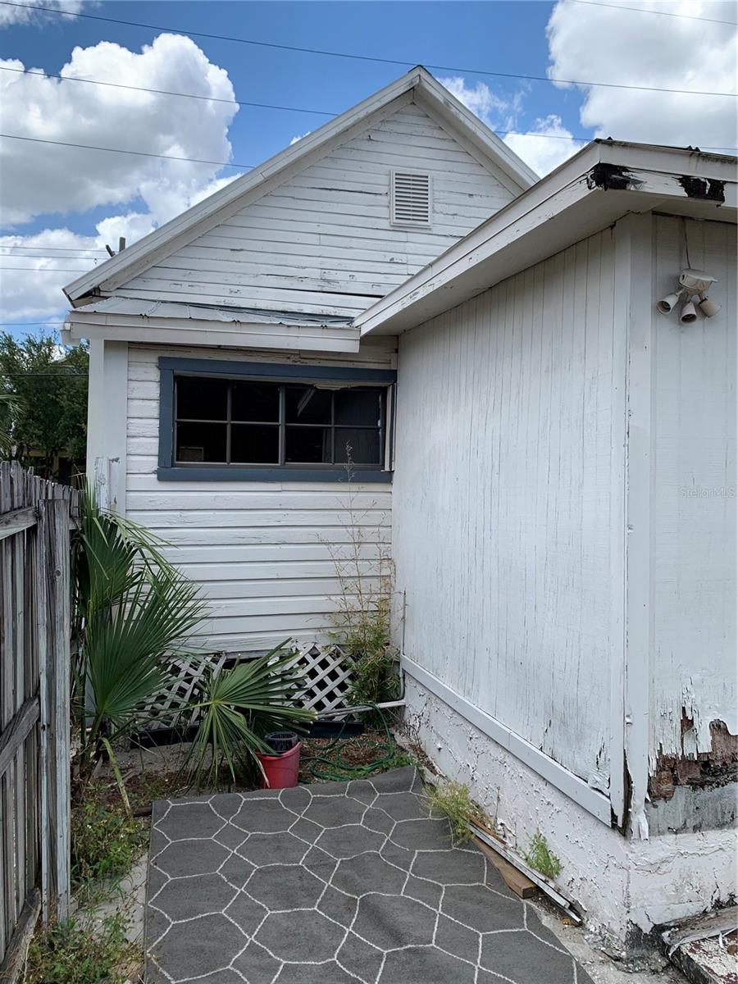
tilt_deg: -1.2
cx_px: 369
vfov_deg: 67.3
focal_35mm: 26
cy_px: 492
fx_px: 739
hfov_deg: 53.1
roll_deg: -0.6
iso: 25
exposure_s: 1/1447
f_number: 1.8
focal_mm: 4.25
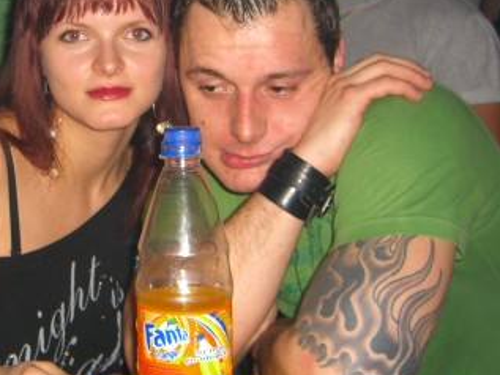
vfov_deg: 20.4
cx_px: 118
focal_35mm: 72
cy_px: 118
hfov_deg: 26.6
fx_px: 1040
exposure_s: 1/60
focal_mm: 7.9
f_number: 2.8
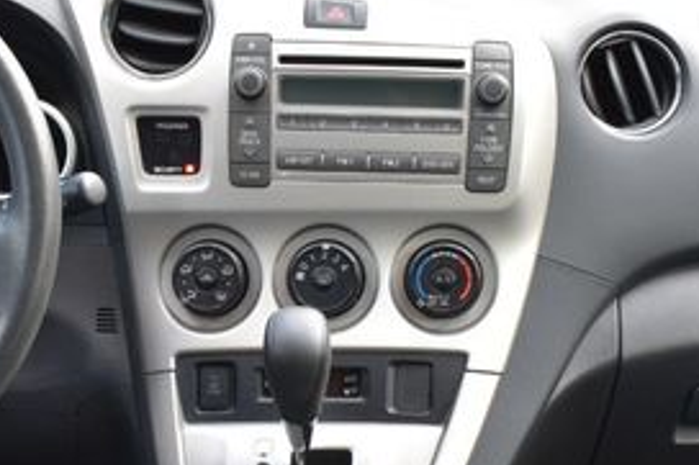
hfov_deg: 27.1
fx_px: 1439
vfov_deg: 18.1
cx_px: 224
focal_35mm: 74
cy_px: 424
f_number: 7.1
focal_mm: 21
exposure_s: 1/40
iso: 400
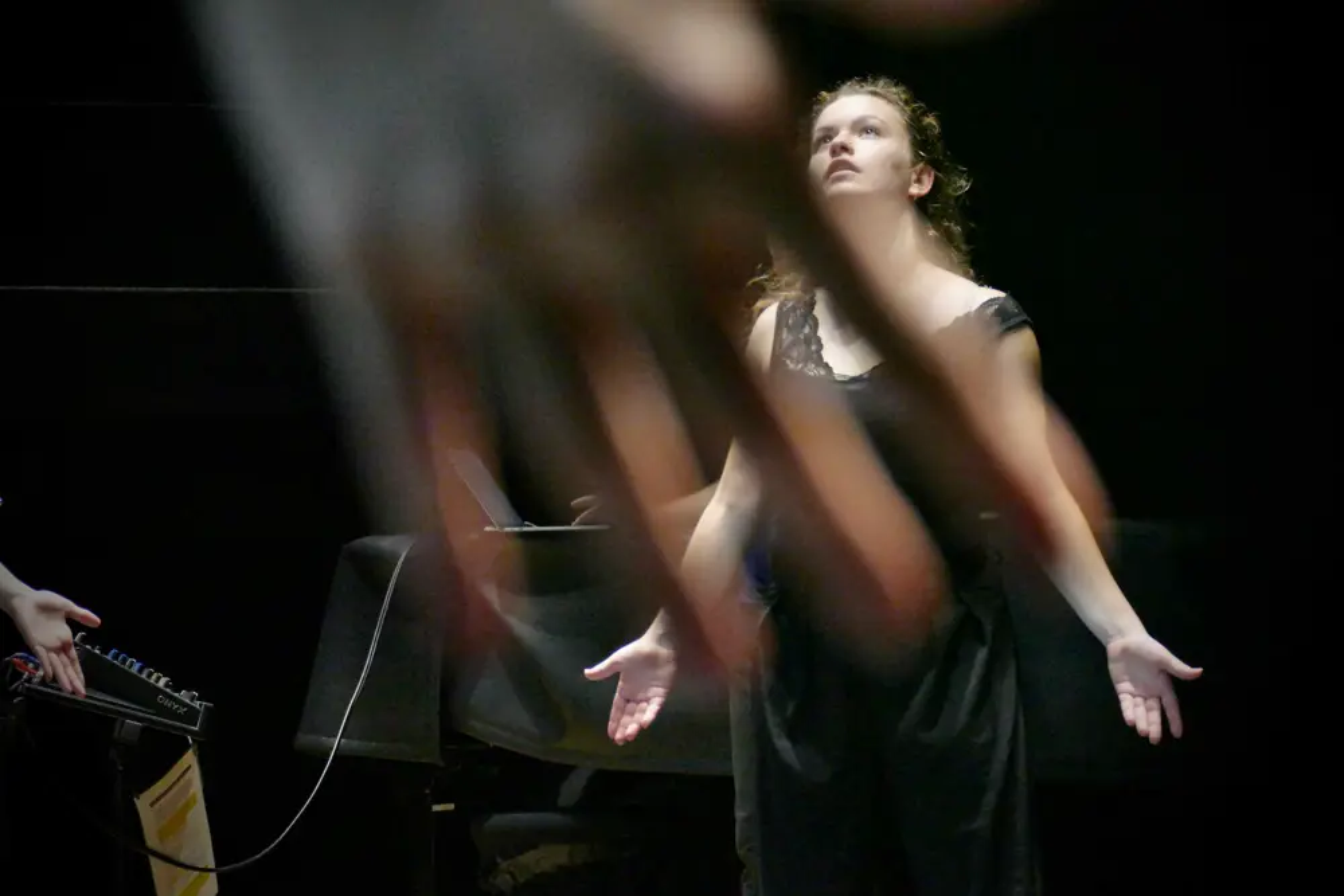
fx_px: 6123
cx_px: 672
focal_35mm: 164
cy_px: 448
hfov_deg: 12.5
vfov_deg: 8.4
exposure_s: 1/200
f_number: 3.9
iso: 3200
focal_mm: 59.97
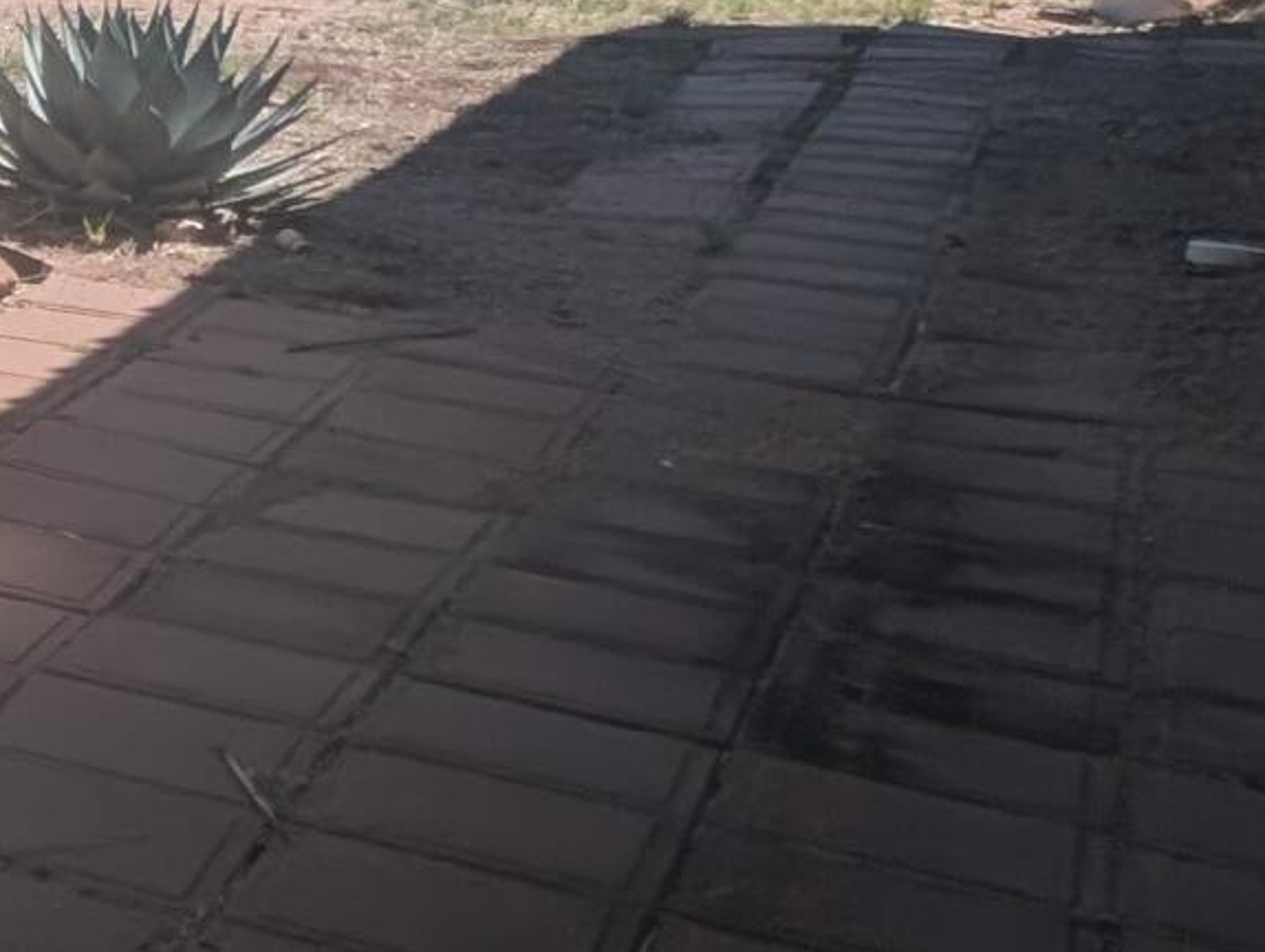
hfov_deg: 15.1
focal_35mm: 68
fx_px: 2488
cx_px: -1796
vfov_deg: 21.1
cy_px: 64
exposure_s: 1/1344
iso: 47
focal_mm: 1.95
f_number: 2.2
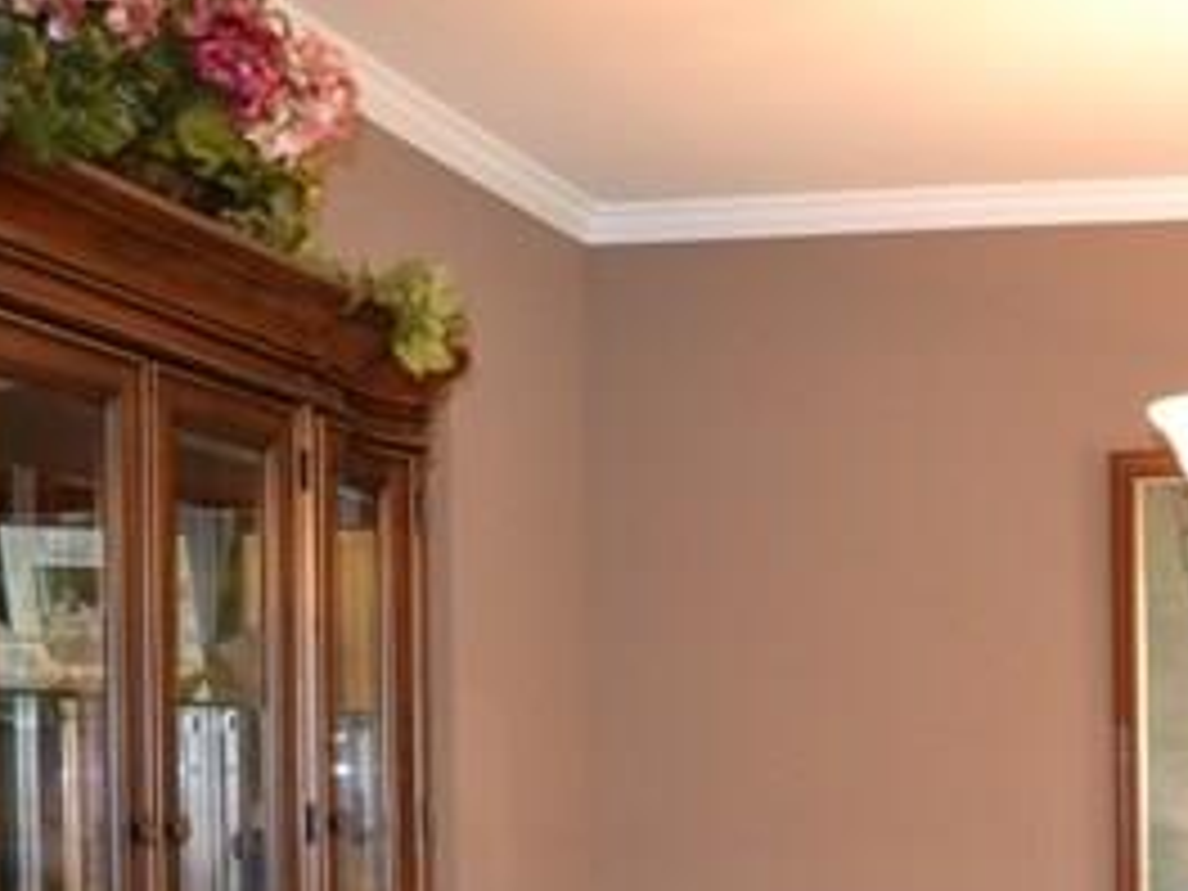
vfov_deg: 22.7
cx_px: 1202
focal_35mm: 63
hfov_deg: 28.7
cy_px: 812
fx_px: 2162
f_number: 3.5
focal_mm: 18
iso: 1800
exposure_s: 1/60
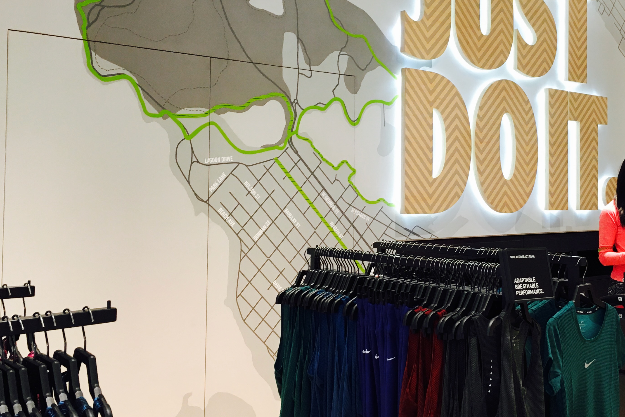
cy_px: 160
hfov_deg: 44.4
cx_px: 356
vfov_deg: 30.4
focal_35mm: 44
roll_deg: -0.2
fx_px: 764
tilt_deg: +2.1
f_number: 2.2
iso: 64
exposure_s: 1/30
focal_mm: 4.15
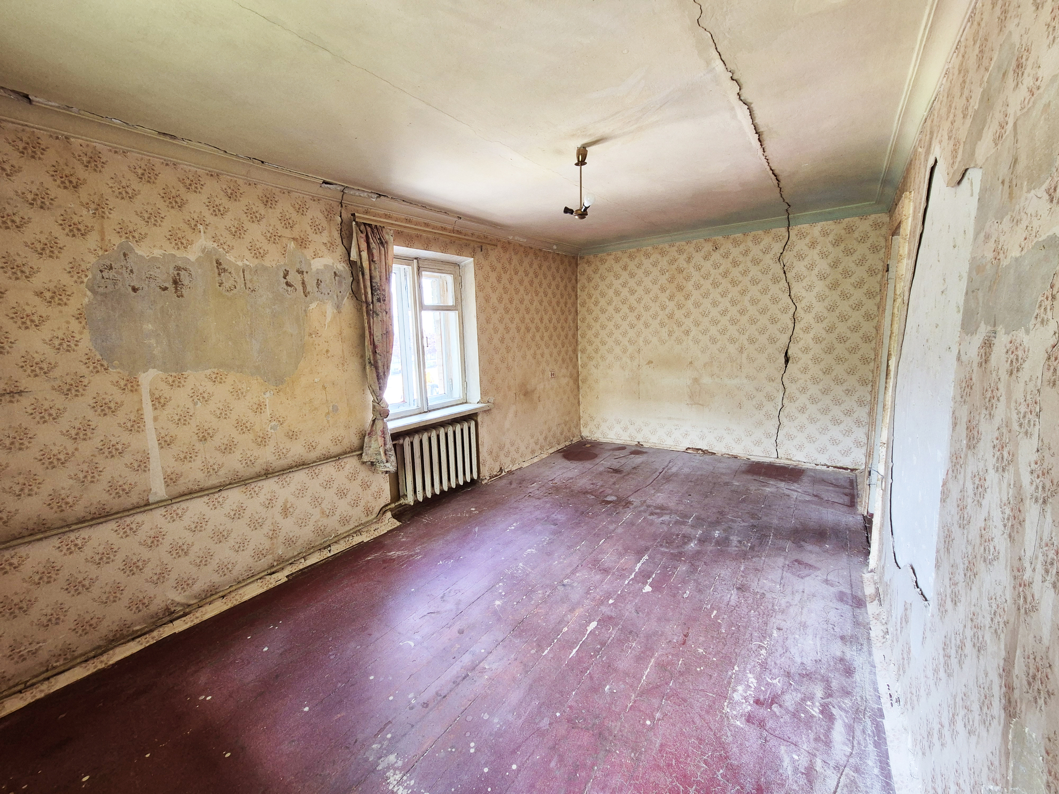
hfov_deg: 106.2
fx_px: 398
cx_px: 530
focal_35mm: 13
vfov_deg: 89.9
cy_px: 397
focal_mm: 2.2
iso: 200
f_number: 2.2
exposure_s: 1/50
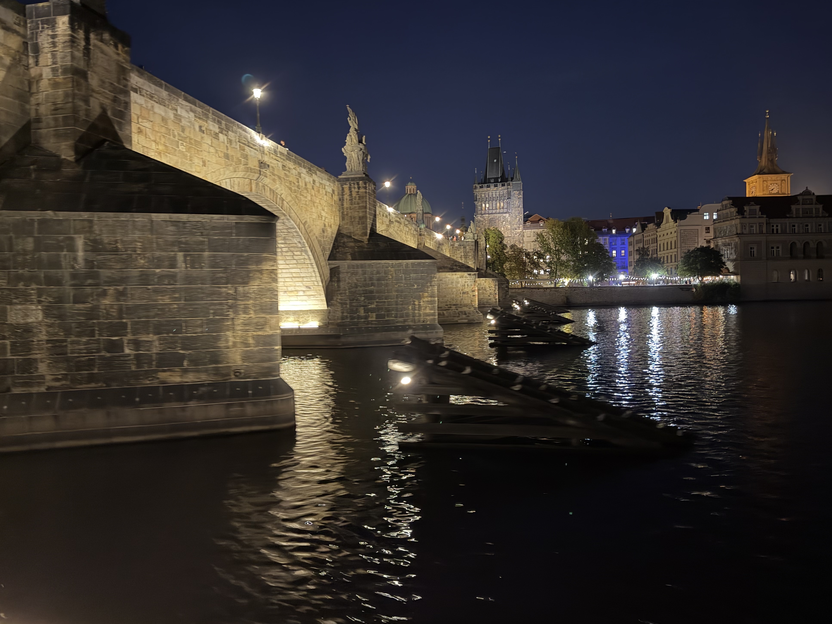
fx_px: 601
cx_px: 413
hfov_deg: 69.4
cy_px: 306
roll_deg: +0.9
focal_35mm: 25
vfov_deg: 54.9
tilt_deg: -1.2
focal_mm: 6.76
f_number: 1.78
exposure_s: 1/11
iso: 1000
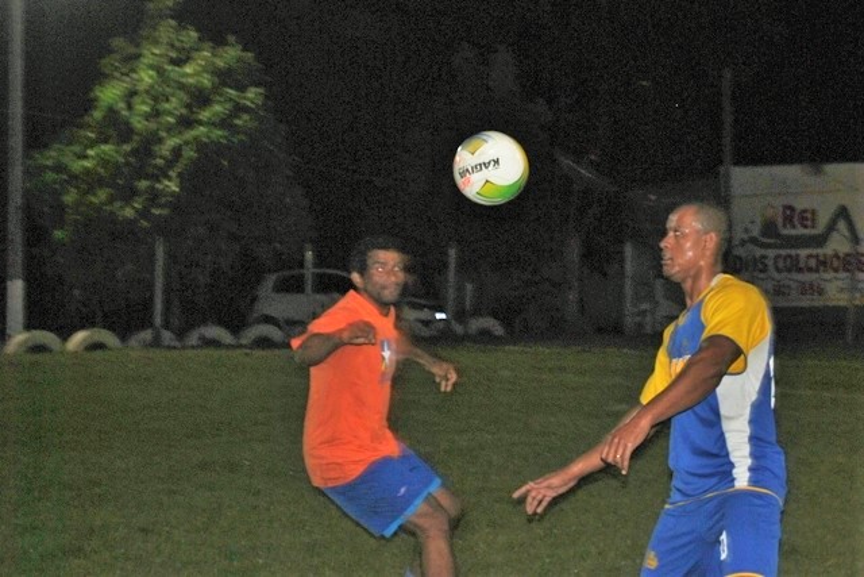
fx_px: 1440
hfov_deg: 33.4
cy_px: 288
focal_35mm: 60
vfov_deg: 22.6
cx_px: 432
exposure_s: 1/60
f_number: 5.3
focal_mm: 40
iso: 200
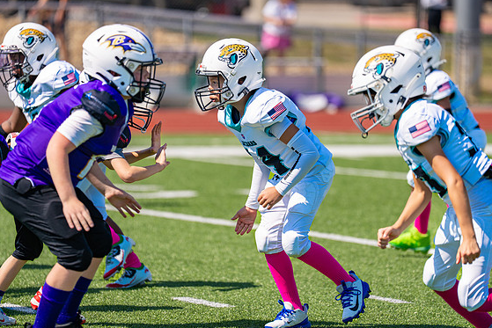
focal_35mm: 250
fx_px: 3417
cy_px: 161
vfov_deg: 5.5
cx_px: 252
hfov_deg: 8.2
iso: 100
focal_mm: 200
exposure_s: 1/2000
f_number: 2.8
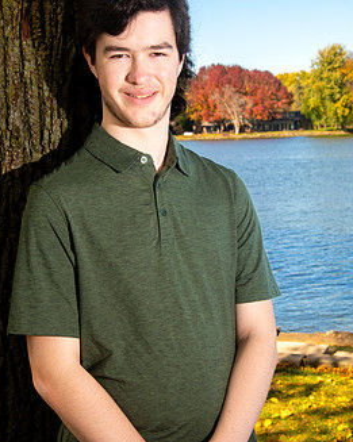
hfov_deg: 18.3
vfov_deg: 22.8
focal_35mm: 84
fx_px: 1099
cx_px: 189
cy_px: 218
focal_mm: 65
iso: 800
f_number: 14
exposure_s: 1/160
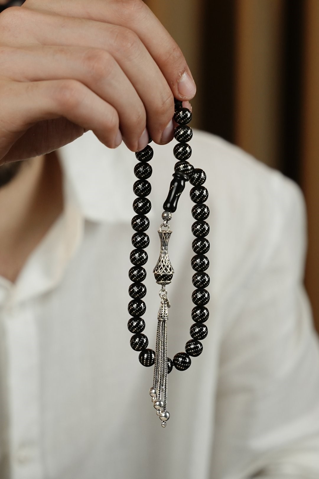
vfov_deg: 28.8
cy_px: 240
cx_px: 160
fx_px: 930
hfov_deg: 19.5
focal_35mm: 70
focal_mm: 70
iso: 640
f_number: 5.6
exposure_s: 1/125
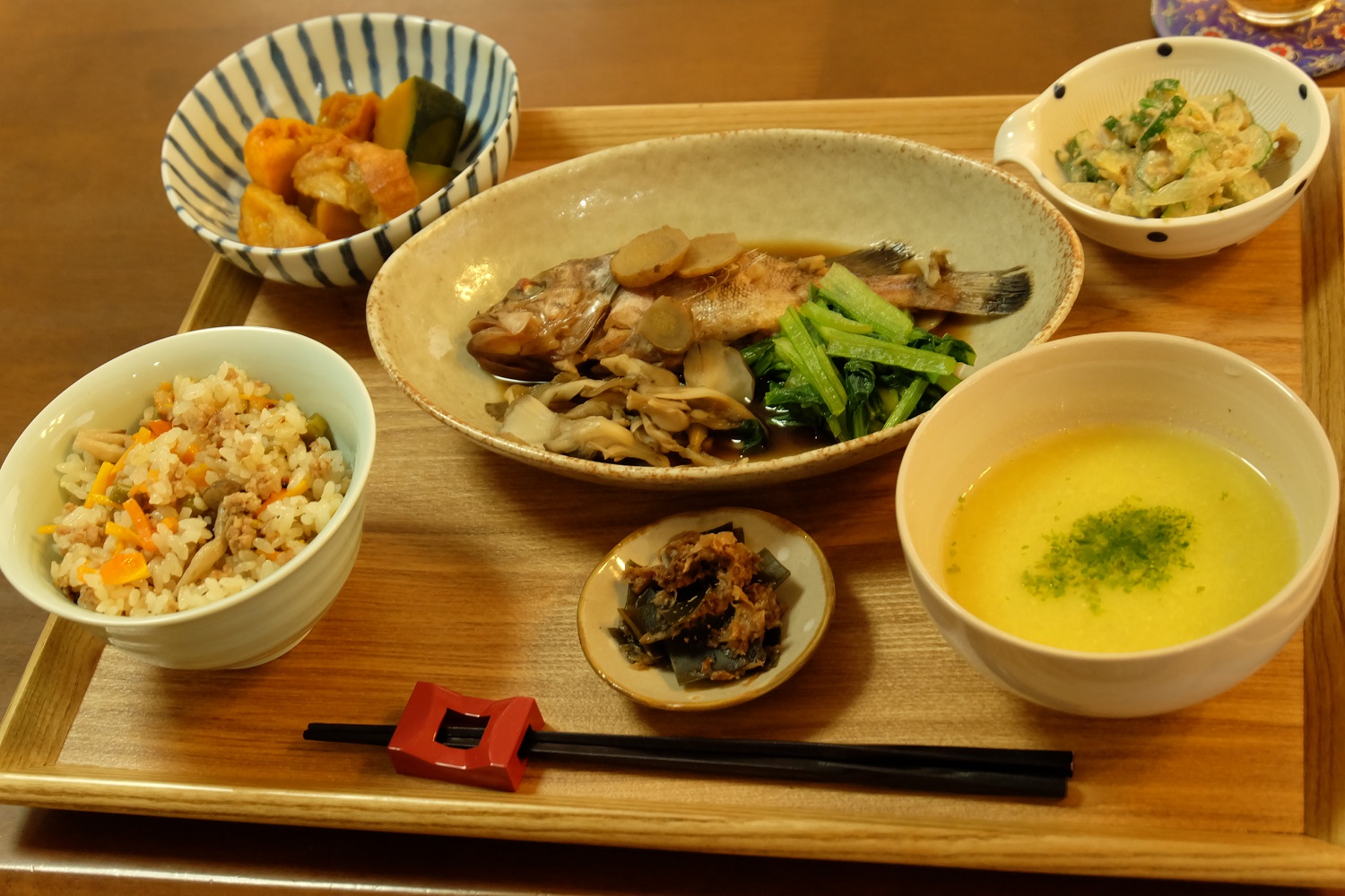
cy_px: 448
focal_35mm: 75
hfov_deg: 27.0
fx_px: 2802
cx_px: 672
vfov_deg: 18.2
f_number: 5.6
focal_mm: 50
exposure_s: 1/38
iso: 1600
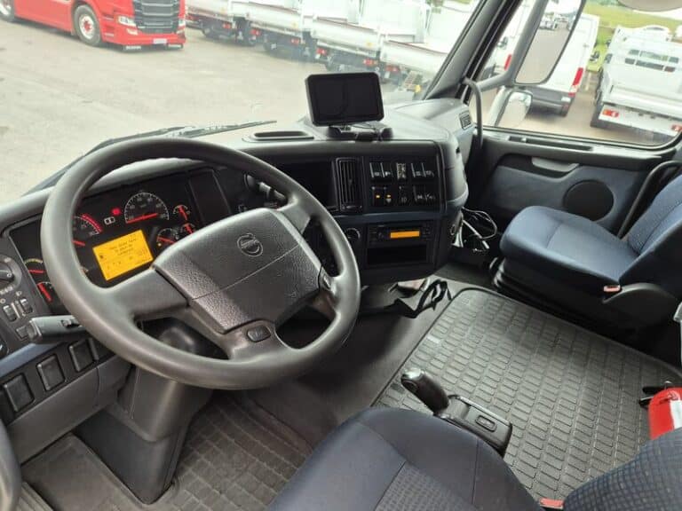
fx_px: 453
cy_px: 256
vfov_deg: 58.9
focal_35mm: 23
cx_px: 341
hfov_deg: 73.9
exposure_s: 1/100
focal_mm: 5.4
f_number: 1.8
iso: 200
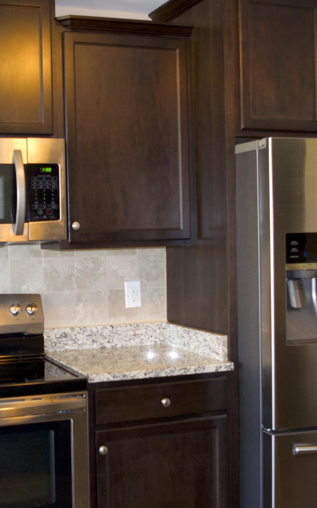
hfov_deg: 24.6
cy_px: 272
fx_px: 719
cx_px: 75
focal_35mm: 52
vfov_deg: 38.9
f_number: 4
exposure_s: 1/60
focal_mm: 18
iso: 800
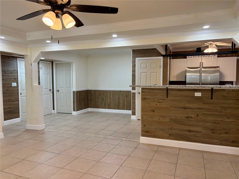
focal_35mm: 26
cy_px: 90
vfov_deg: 53.1
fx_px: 180
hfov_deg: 67.3
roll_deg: +0.8
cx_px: 120
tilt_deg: -3.2
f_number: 1.6
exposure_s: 1/120
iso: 125
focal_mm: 5.96
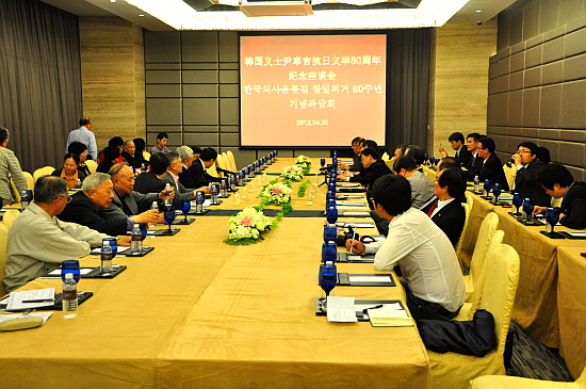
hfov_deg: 46.5
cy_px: 194
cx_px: 293
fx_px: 683
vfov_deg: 31.8
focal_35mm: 42
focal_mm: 28
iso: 800
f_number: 4.5
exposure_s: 1/80
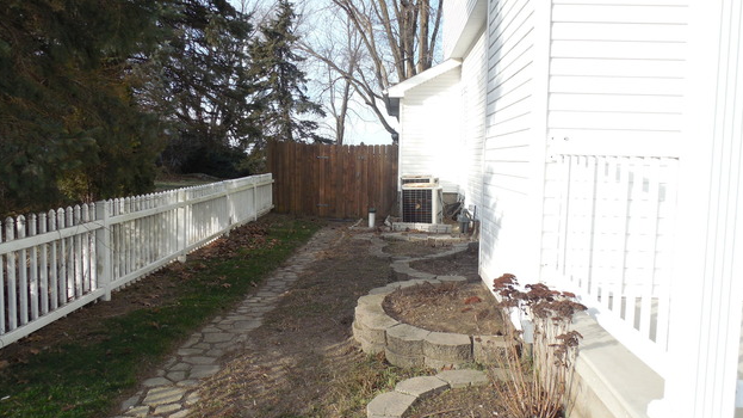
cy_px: 210
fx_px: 551
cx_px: 373
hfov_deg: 67.9
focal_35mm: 28
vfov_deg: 41.5
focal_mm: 4.5
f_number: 3.3
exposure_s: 1/500
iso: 125
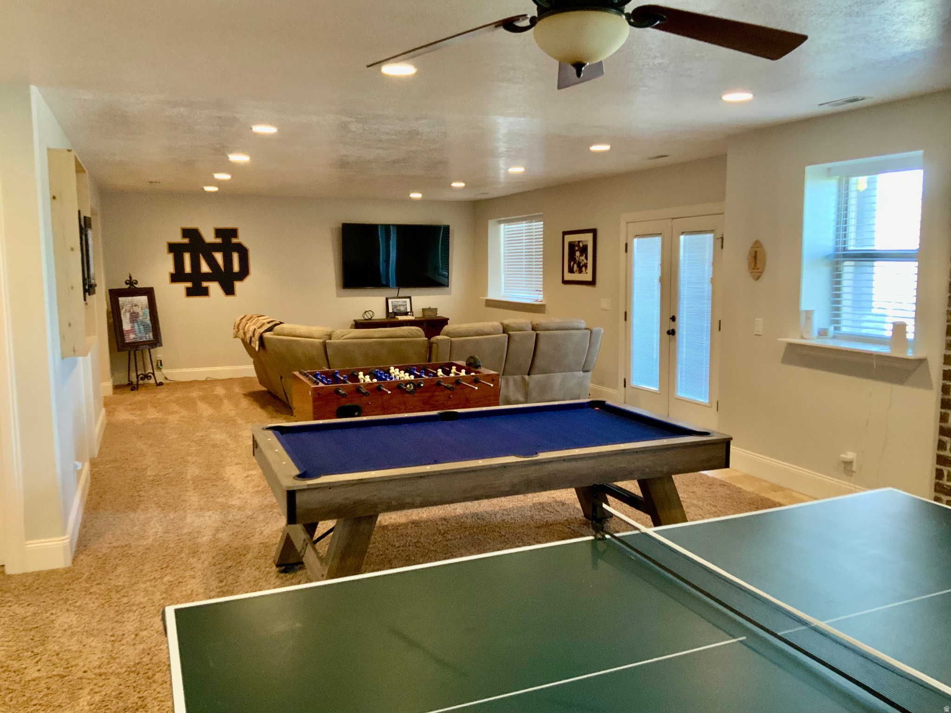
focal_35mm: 29
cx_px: 476
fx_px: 797
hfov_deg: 61.7
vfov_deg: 48.2
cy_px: 356
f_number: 1.8
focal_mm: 3
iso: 250
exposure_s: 1/60
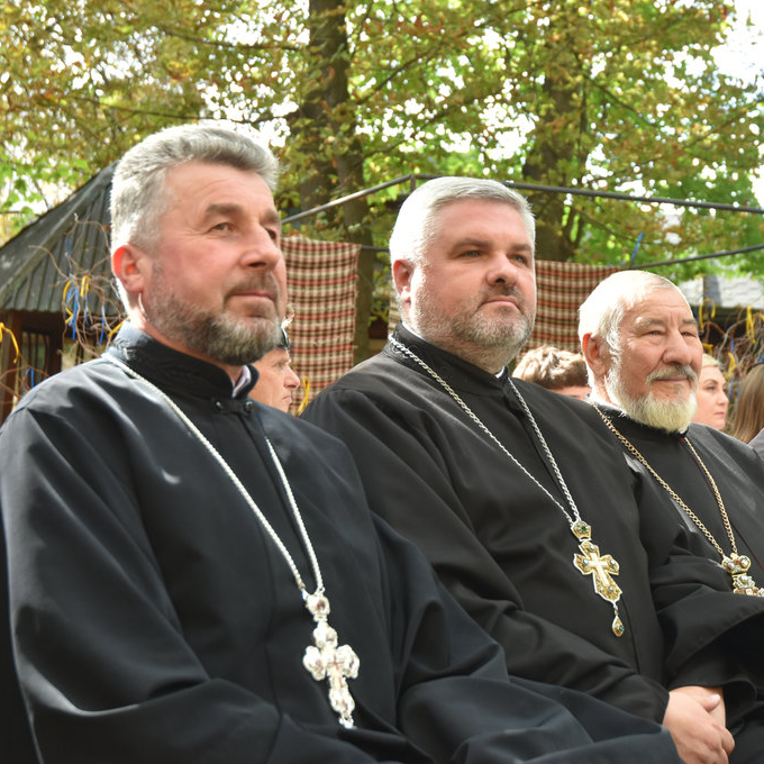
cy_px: 381
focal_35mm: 73
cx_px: 489
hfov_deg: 23.6
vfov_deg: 23.7
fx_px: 1823
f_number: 4.5
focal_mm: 38
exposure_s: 1/250
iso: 400
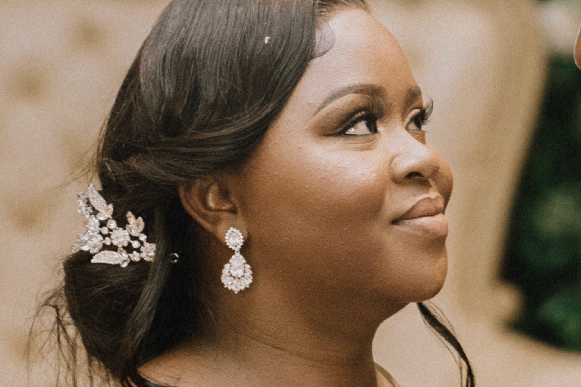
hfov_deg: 9.6
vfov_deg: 6.5
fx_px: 3438
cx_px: 463
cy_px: 207
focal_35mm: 213
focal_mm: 70
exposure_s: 1/60
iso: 1600
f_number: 2.8
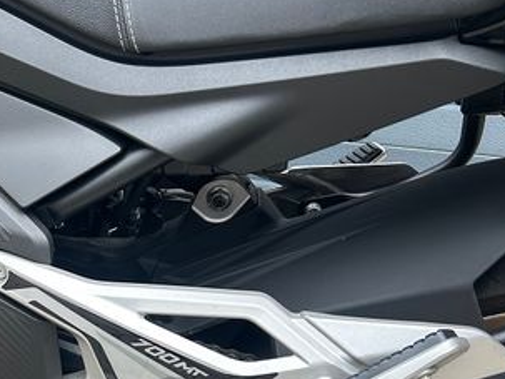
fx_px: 802
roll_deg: -4.4
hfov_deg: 32.1
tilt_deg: -21.5
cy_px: 379
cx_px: -7
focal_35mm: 55
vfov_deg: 25.3
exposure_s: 1/692
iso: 50
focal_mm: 5.7
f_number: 1.5
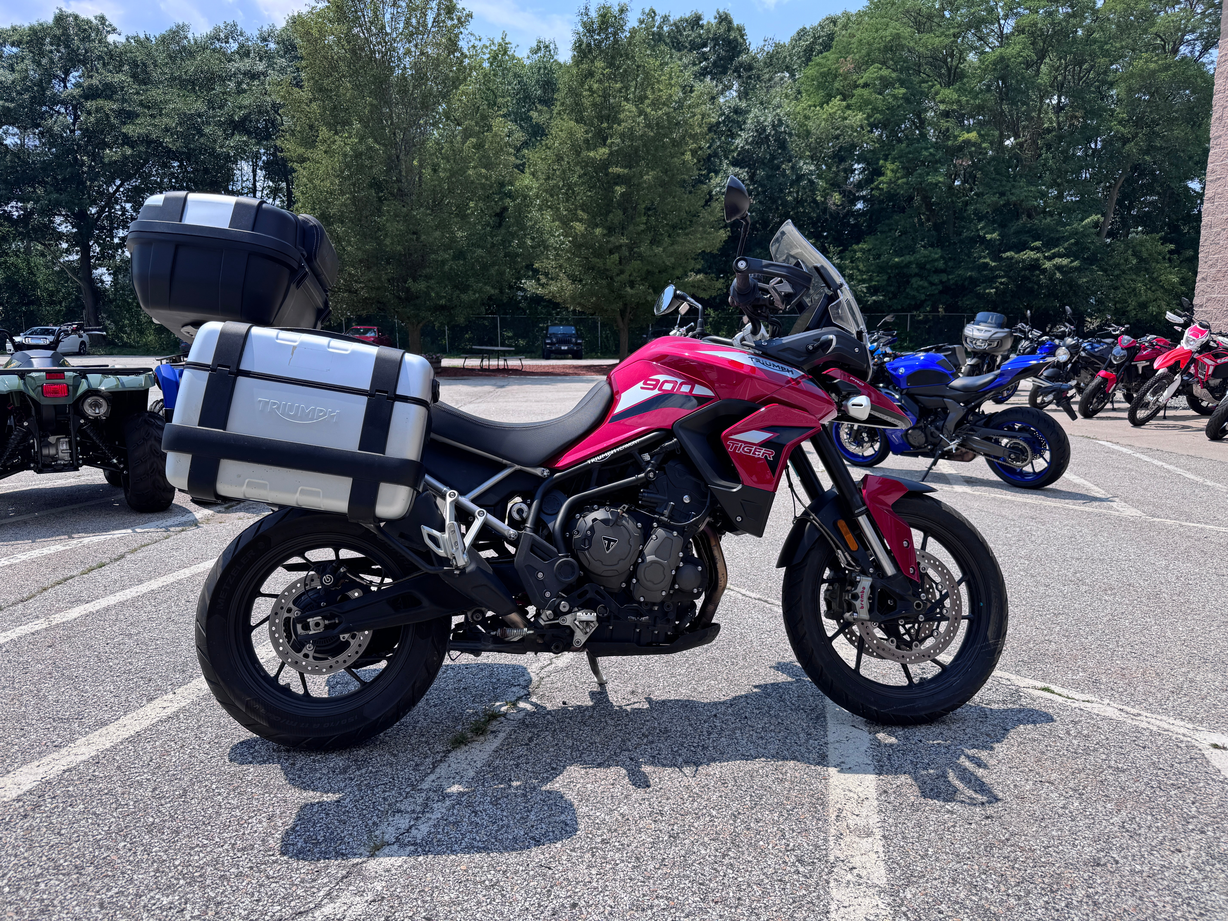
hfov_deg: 71.6
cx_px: 614
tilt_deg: -9.7
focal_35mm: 24
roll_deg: -0.4
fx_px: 851
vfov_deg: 56.8
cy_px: 460
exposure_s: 1/3802
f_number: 1.78
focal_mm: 6.76
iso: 80
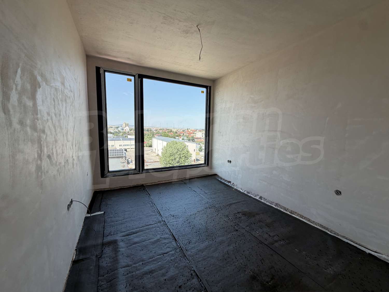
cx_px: 194
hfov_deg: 102.1
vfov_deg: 85.7
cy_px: 146
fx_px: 157
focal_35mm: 14
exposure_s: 1/178
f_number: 2.2
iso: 40
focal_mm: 2.22
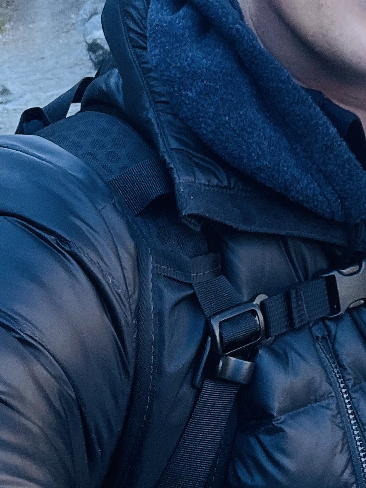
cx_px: 416
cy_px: -25
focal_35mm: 80
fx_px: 1127
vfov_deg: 23.2
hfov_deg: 17.7
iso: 25
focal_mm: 2.71
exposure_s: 1/122
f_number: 2.2
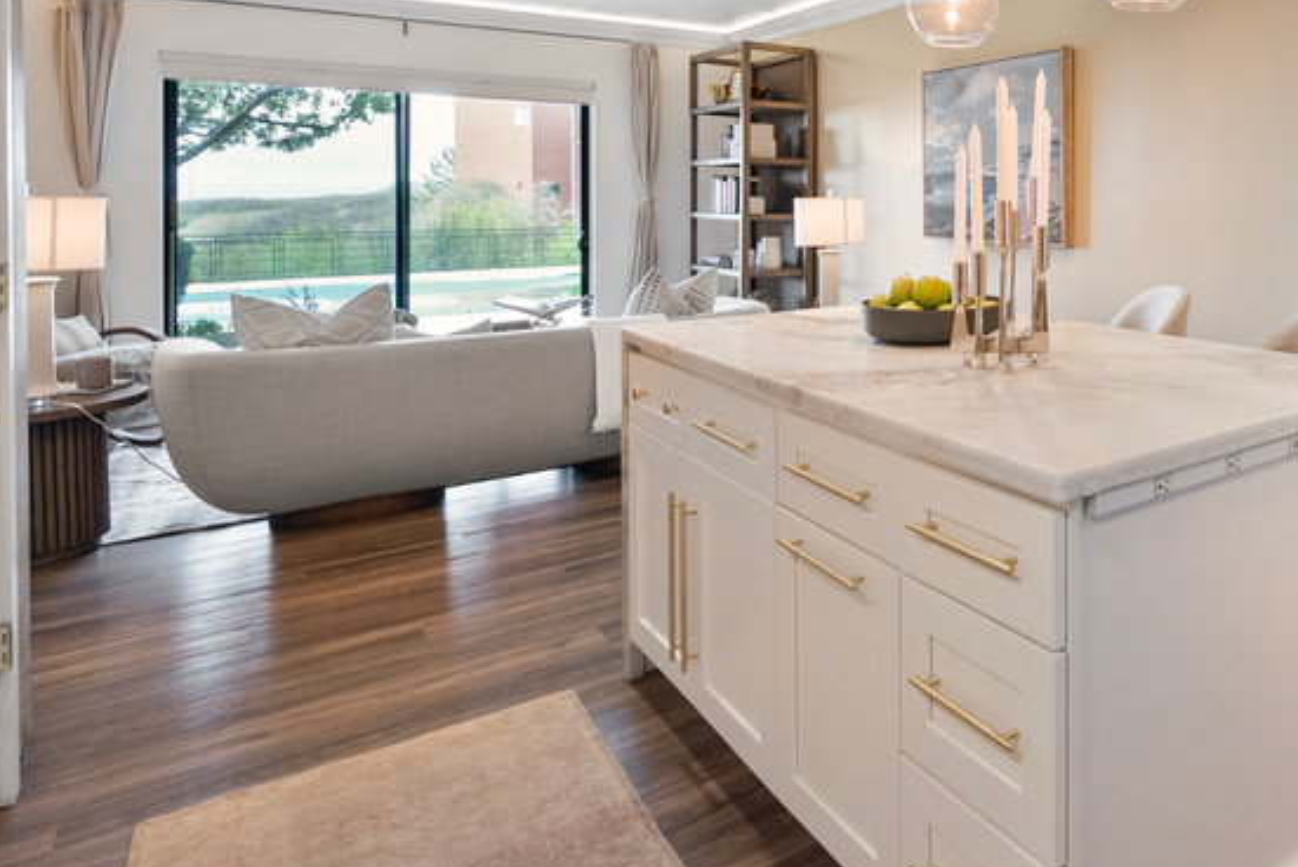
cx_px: 1150
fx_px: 938
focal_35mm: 26
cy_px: 194
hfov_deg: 59.8
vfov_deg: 47.4
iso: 800
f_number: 8
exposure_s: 1/13
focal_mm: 14
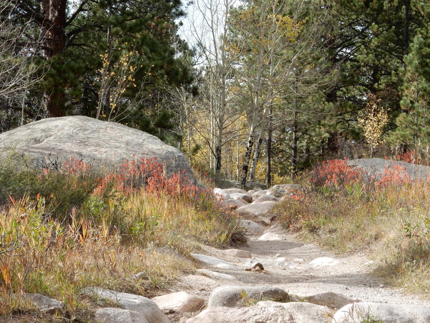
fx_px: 1230
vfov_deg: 14.9
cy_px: 162
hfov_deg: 19.8
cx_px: 215
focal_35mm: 99
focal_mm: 17.6
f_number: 5.3
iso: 125
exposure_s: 1/250
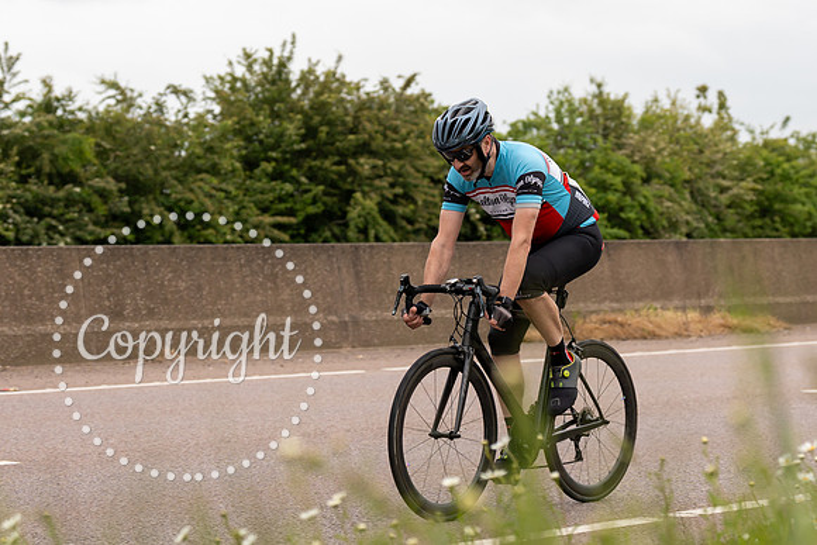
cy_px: 242
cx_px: 490
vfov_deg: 11.2
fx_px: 2780
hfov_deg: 16.7
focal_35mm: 122
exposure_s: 1/1000
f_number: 3.5
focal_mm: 70
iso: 200
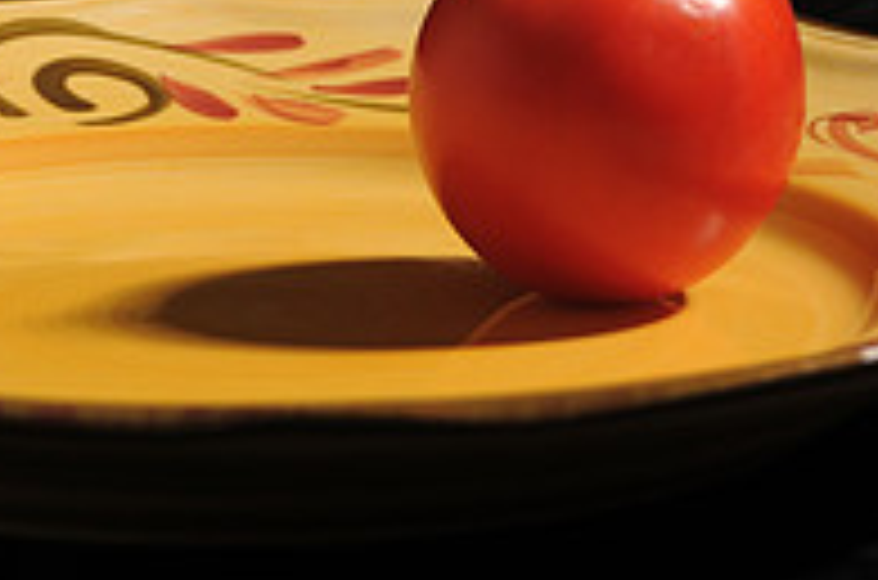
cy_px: -29
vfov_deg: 3.8
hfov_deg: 5.8
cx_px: 302
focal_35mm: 357
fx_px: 8686
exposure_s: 1/100
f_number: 5.6
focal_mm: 80
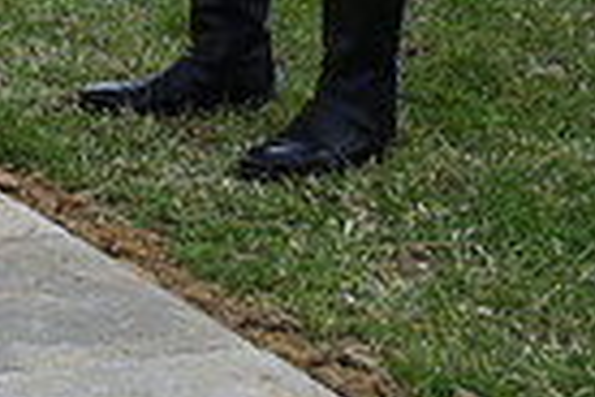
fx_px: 3471
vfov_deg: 6.4
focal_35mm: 210
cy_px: -354
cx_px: -617
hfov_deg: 9.2
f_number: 10
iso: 1000
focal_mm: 50
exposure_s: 1/1250
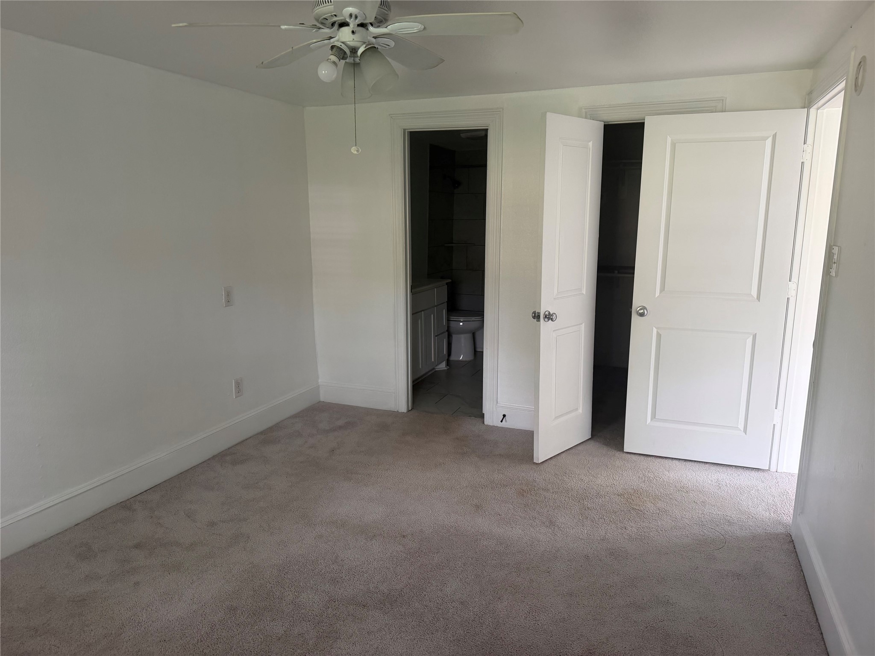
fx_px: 607
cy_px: 328
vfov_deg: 56.8
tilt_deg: -9.6
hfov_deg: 71.6
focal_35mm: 24
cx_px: 438
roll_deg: +1.2
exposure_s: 1/65
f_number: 1.78
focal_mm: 6.76
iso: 200
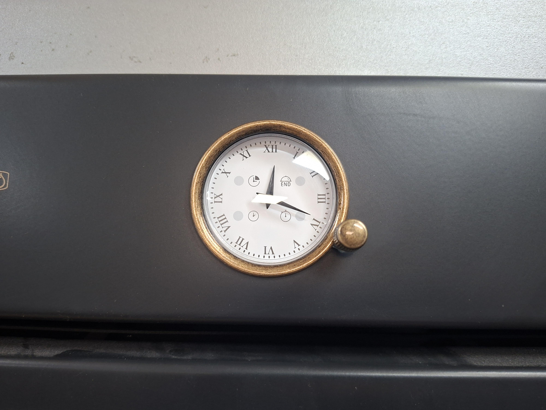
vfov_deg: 58.9
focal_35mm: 23
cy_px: 205
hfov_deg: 73.9
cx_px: 273
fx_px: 363
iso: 320
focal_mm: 5.54
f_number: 1.8
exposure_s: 1/100
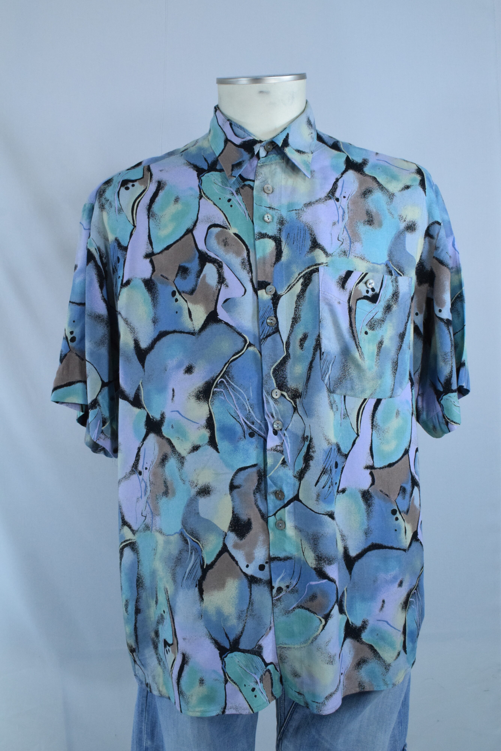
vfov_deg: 49.5
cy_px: 376
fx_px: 813
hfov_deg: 34.2
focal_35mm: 39
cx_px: 250
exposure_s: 1/250
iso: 3200
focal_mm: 26
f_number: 11
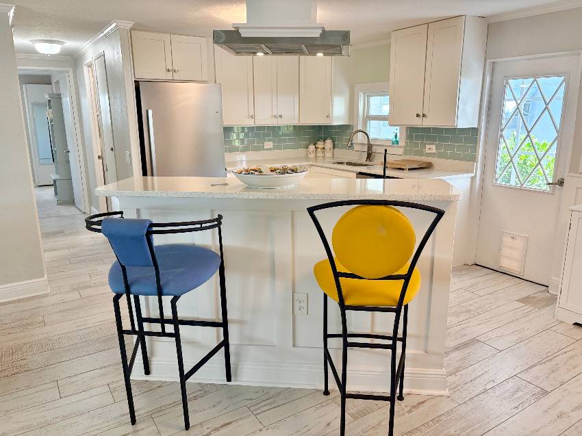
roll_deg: +0.8
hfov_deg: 67.3
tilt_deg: -13.0
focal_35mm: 26
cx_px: 291
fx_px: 437
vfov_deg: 53.0
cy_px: 218
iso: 160
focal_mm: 5.96
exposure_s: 1/120
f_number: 1.6
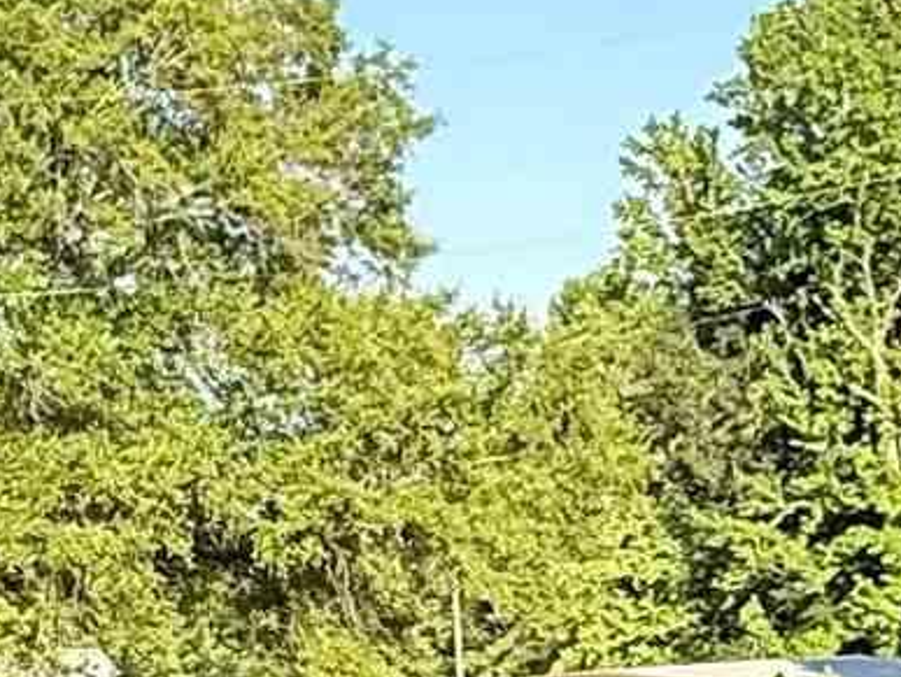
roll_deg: +1.9
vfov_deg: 13.2
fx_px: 2892
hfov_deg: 17.5
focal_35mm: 111
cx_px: 135
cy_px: 684
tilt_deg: -0.5
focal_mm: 2.22
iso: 50
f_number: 2.2
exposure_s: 1/514
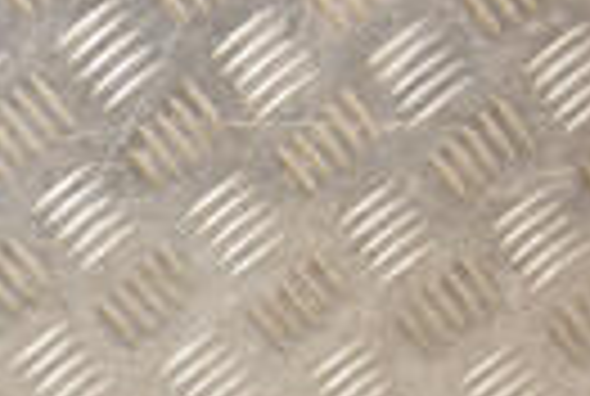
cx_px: -455
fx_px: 3154
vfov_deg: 7.0
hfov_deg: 10.1
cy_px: 706
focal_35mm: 192
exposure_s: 1/200
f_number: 5.6
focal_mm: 28
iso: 800
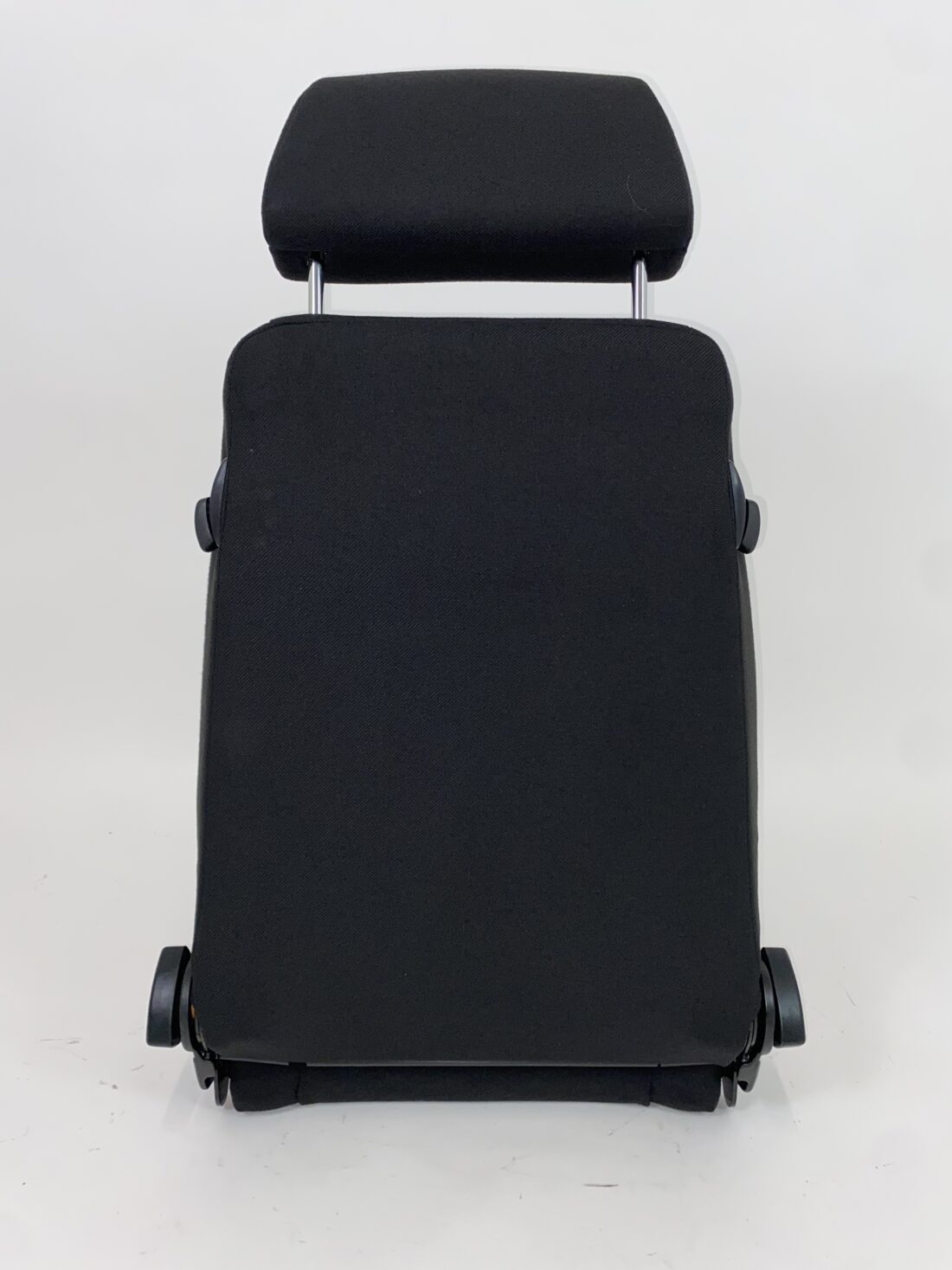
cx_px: 476
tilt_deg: -12.4
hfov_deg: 53.1
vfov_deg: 67.3
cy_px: 635
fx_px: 954
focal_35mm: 26
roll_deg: -0.6
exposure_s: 1/100
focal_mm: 4.25
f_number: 1.8
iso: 40
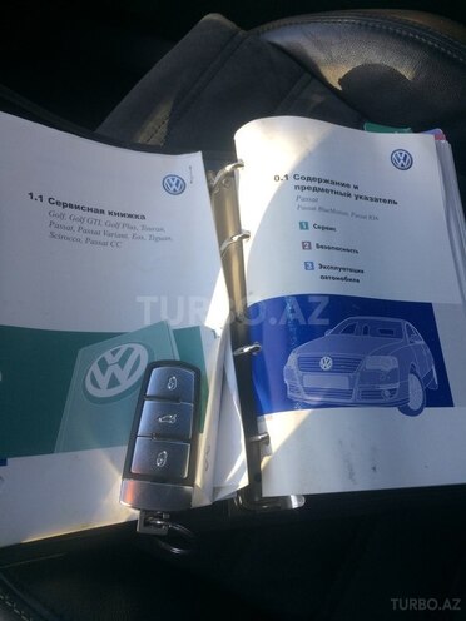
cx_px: 233
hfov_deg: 48.2
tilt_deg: -65.1
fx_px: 521
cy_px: 310
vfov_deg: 61.7
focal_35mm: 29
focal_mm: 4.15
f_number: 2.2
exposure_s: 1/103
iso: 32
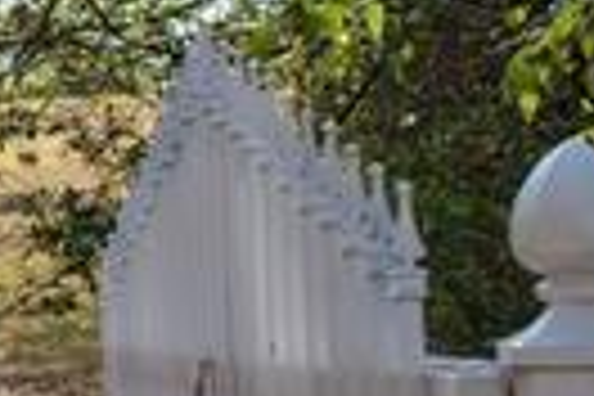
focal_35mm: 218
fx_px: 3597
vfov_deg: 6.3
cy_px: 148
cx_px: -1638
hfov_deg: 7.3
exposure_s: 1/320
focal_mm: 14.45
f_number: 2.8
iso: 100
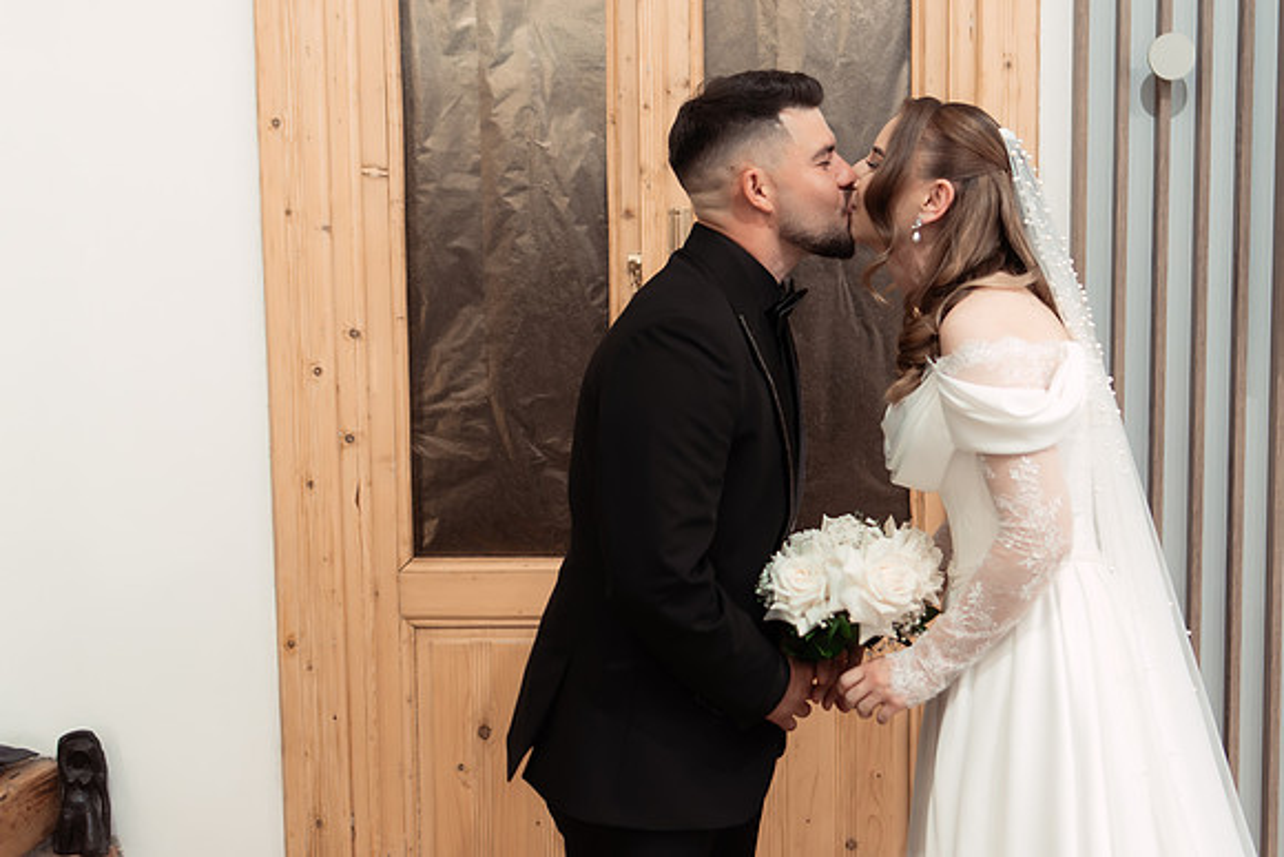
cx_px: 808
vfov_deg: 30.2
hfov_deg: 43.7
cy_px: 411
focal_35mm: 44
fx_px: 1587
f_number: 2
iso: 1600
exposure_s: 1/320
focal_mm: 35
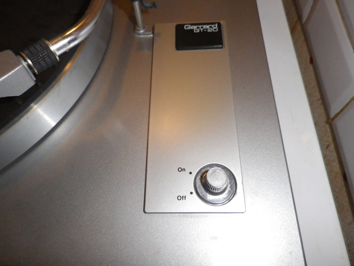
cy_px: 129
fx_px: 266
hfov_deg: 67.3
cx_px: 174
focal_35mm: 26
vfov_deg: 53.0
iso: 400
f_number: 7.1
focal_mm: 4.5
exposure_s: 1/50
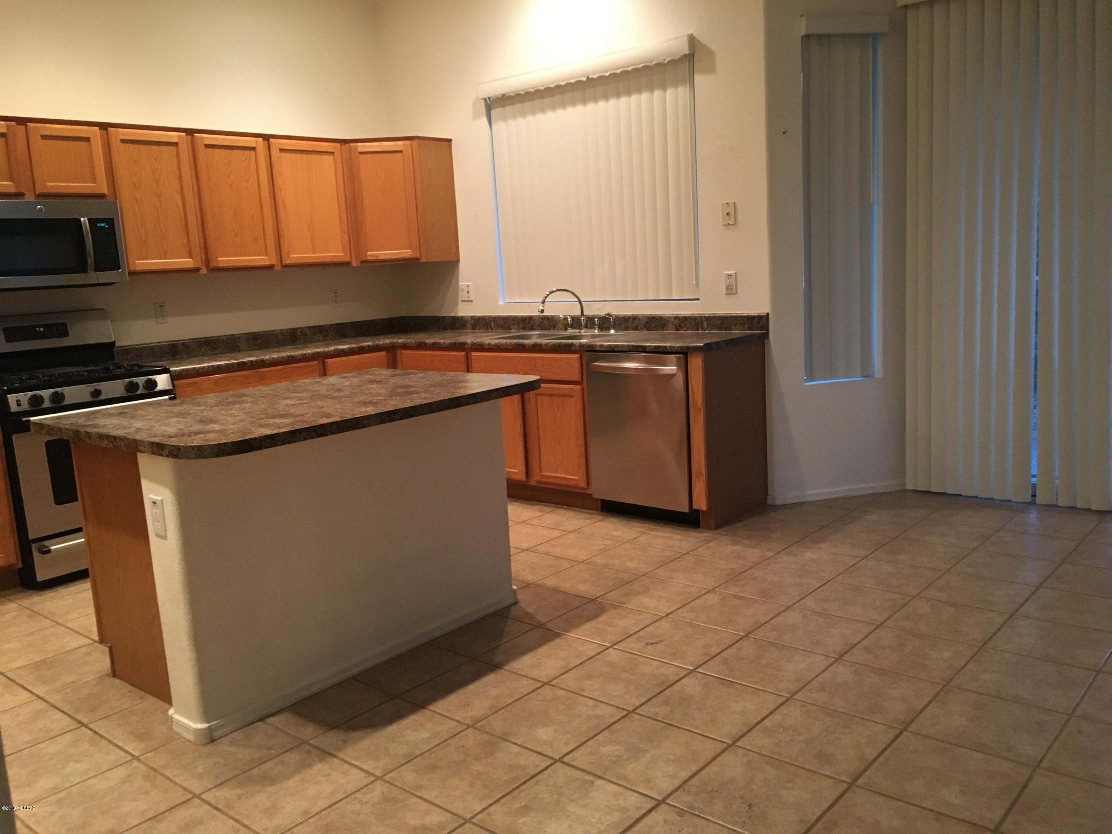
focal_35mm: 29
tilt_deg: -9.5
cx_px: 556
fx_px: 932
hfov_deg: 61.7
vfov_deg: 48.2
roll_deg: +4.2
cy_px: 417
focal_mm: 4.15
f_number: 2.2
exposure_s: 1/20
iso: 200
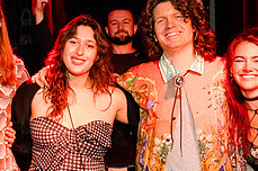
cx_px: 50
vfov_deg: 16.9
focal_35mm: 80
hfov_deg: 25.0
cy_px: 125
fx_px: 573
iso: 12800
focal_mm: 24
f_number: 5
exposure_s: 1/160
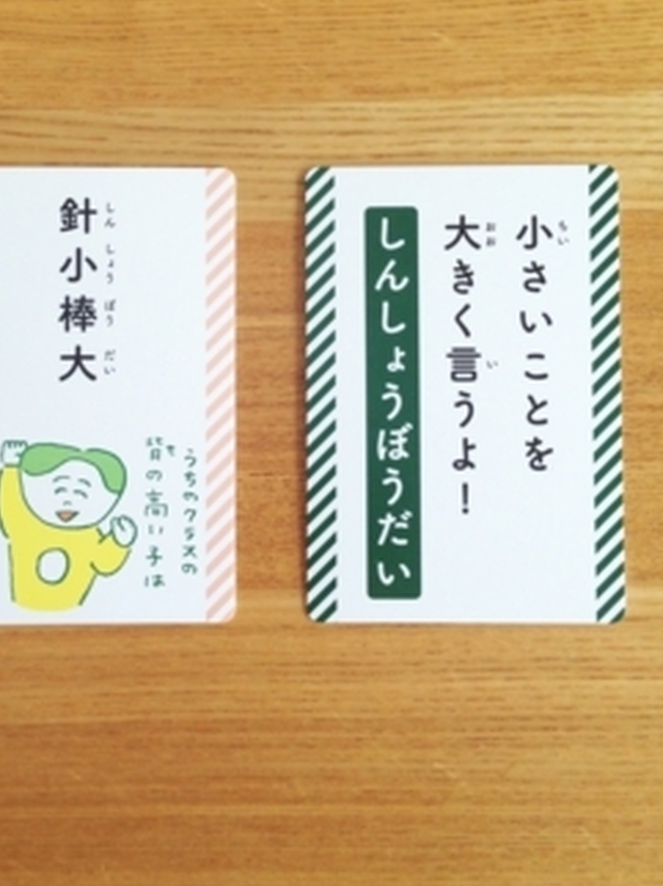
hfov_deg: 35.0
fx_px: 1048
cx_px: 264
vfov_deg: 45.8
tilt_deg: -84.6
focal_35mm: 41
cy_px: 418
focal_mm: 4.12
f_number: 2.4
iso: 80
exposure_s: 1/20
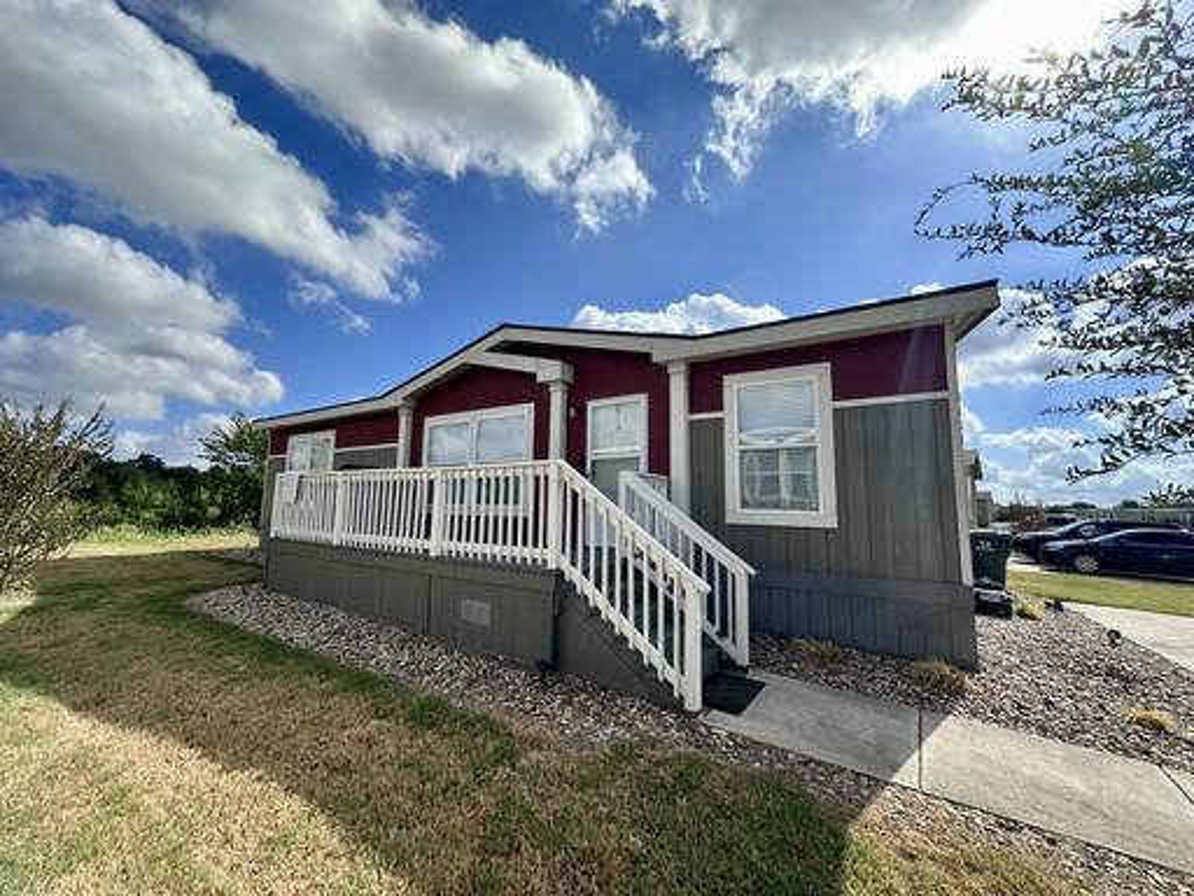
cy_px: 448
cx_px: 597
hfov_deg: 102.1
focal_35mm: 14
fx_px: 483
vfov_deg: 85.7
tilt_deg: +8.0
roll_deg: -1.8
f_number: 2.2
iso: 50
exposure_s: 1/1618
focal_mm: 2.22
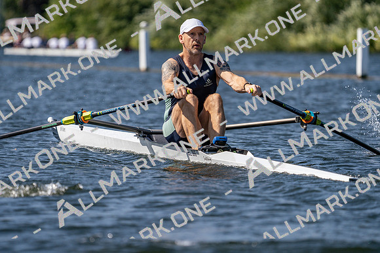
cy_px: 126
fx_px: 3917
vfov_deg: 3.7
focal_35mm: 371
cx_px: 190
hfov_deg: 5.6
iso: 250
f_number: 6.3
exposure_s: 1/2000
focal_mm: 371
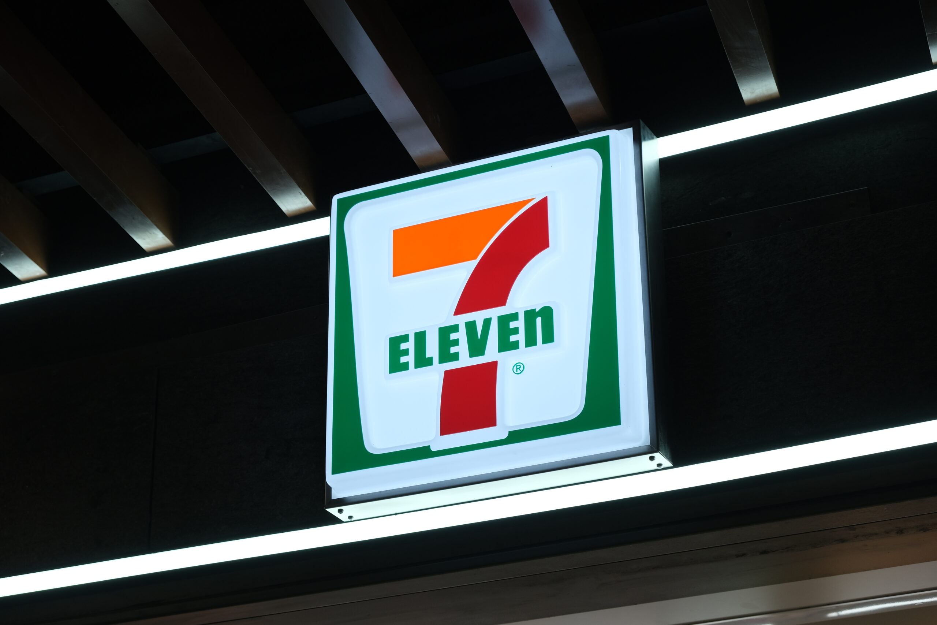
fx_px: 2160
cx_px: 468
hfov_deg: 24.5
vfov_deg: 16.5
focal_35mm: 83
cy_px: 312
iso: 320
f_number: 5
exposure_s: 1/150
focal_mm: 55
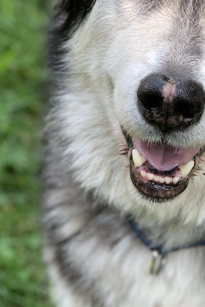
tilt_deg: -47.2
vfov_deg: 17.8
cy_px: 136
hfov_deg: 11.8
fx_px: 982
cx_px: 208
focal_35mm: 115
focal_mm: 6
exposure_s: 1/156
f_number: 2.4
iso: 16
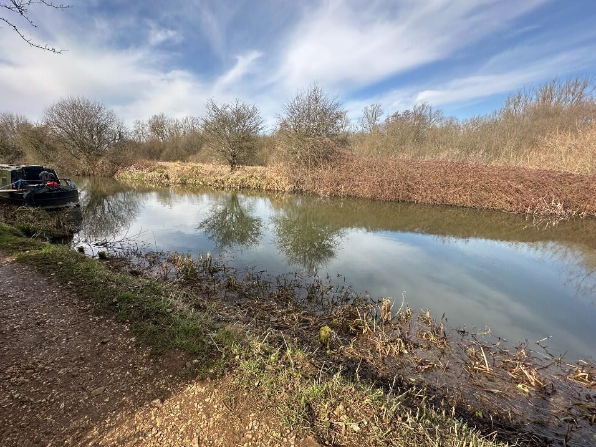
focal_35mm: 15
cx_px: 287
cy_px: 217
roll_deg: -0.3
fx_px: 258
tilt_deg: -13.0
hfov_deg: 98.1
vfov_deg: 81.7
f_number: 2.2
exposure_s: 1/682
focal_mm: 2.22
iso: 40
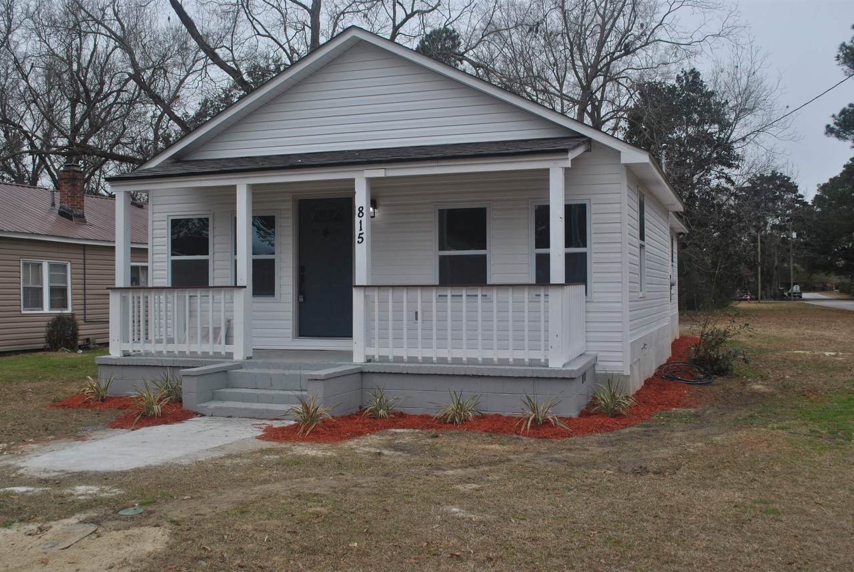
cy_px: 286
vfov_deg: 37.0
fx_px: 855
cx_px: 427
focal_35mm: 36
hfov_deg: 53.1
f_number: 7.1
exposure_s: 1/200
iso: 100
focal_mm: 24
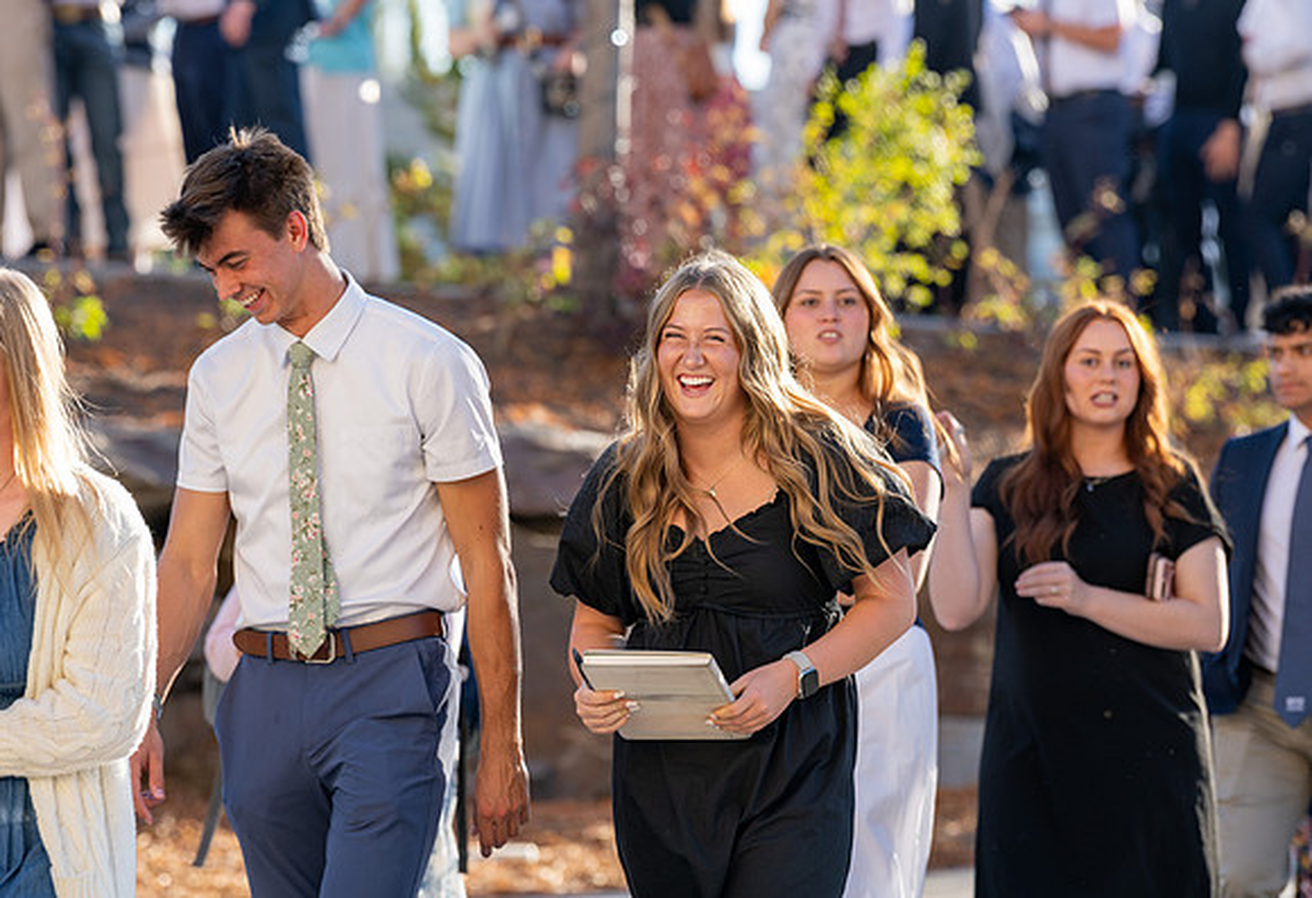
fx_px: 8196
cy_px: 407
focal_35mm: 223
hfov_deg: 9.2
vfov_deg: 6.3
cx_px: 662
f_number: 5
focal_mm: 200
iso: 100
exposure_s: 1/250
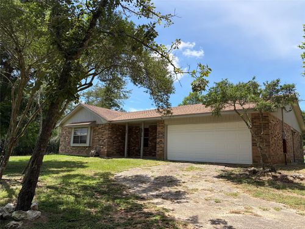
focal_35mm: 26
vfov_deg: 53.1
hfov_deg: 67.3
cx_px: 152
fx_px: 229
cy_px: 114
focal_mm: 5.96
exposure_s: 1/1953
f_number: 1.6
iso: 50
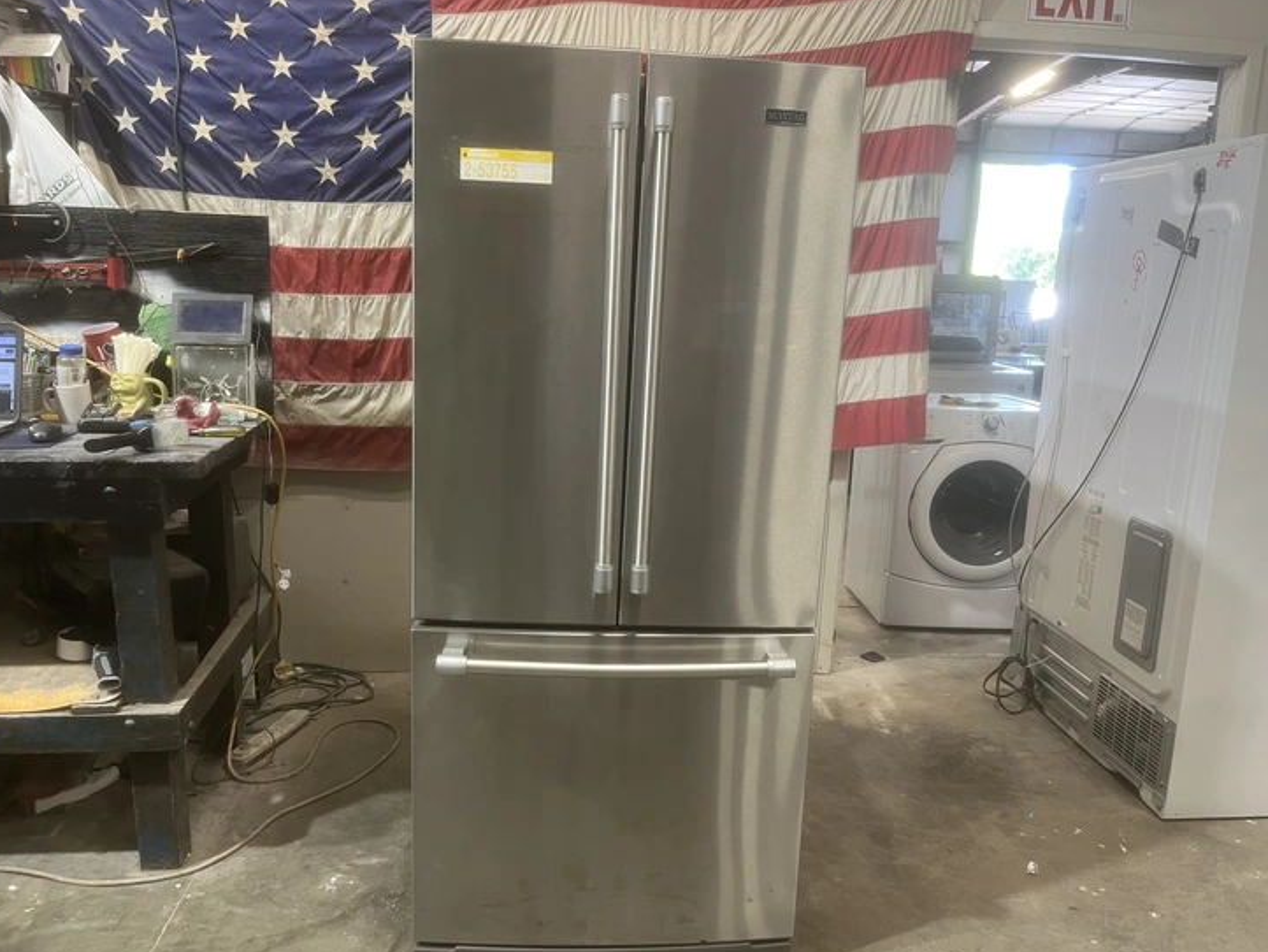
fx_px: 989
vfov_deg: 51.4
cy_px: 473
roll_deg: -1.6
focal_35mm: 27
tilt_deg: -11.3
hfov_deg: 65.3
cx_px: 611
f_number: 1.6
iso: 125
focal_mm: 5.1
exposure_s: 1/60
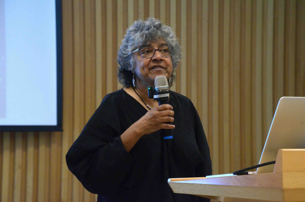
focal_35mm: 105
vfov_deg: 13.0
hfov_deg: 19.5
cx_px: 152
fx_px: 888
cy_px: 101
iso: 3200
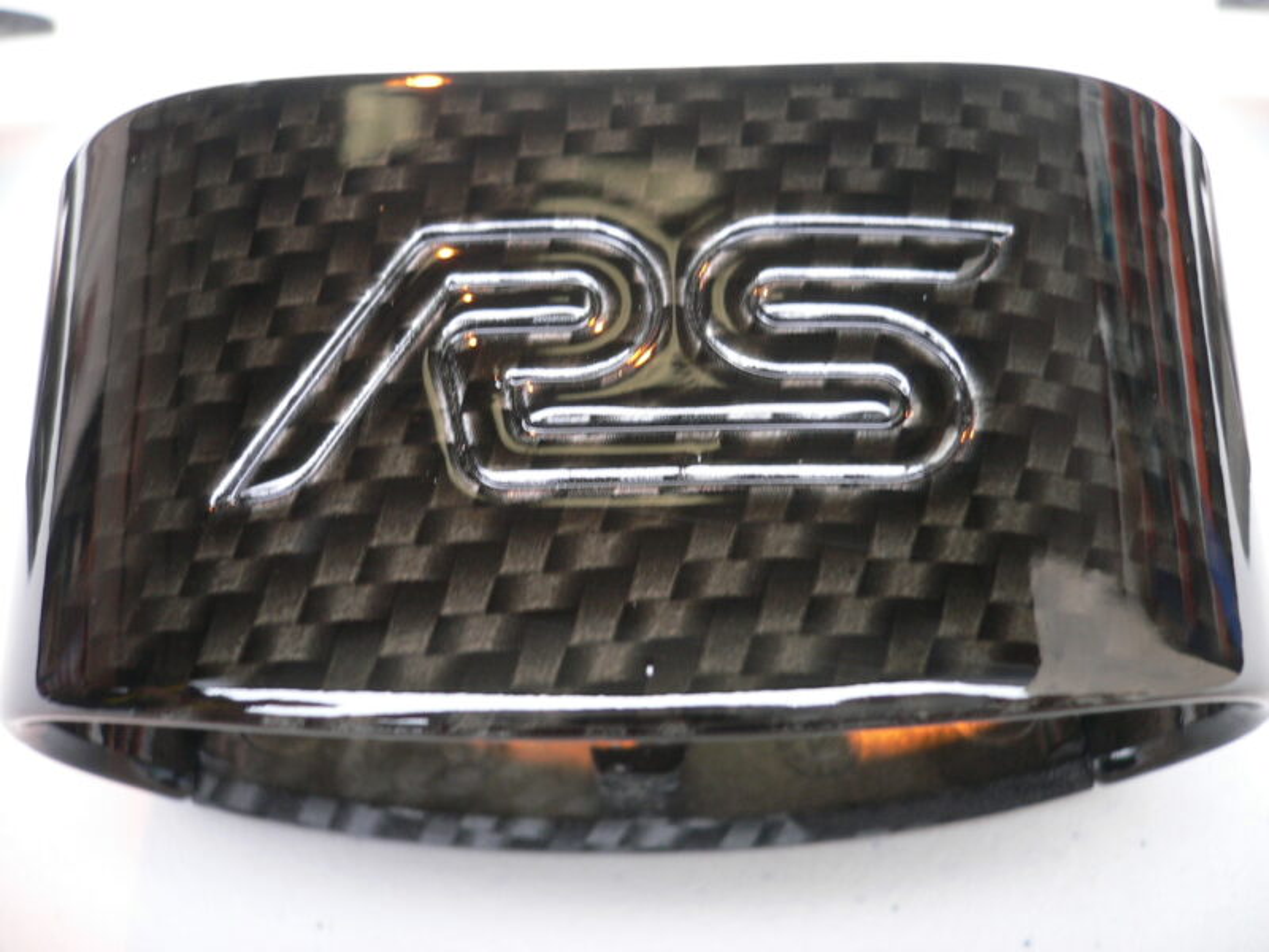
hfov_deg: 52.6
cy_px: 476
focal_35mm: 35
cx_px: 634
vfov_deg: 40.7
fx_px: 1283
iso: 100
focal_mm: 5.8
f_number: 2.8
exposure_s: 1/20
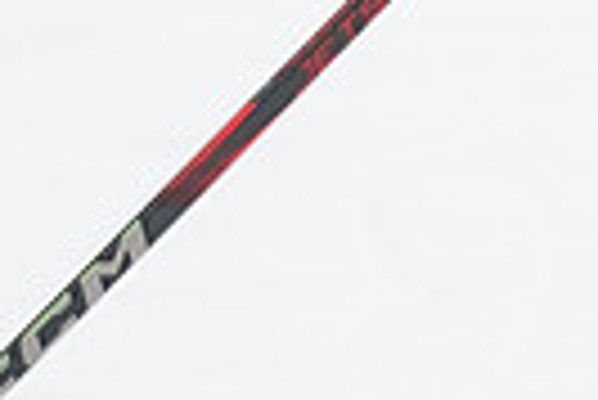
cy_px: -434
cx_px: 918
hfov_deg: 1.7
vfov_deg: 1.1
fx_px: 20055
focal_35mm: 1206
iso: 1600
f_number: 3.2
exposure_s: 1/800
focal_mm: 140
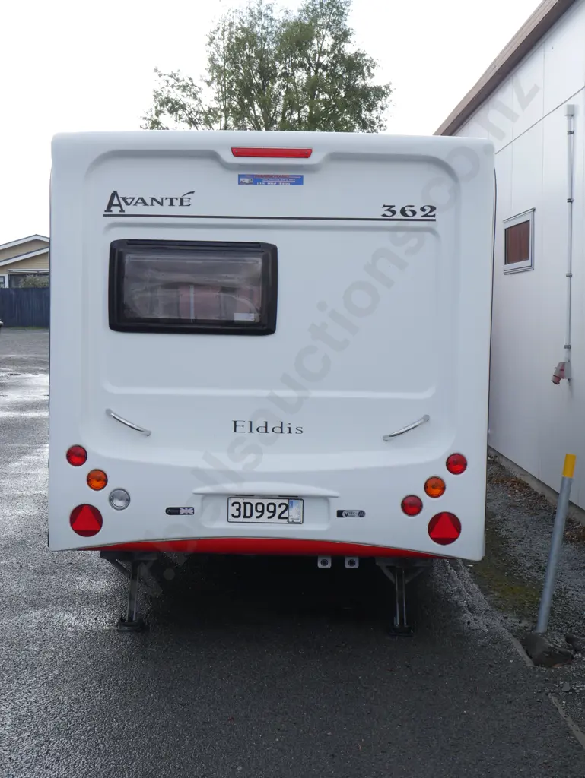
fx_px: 1036
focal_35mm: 46
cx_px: 292
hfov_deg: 31.5
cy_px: 389
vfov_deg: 41.2
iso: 200
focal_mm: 23
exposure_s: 1/200
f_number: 8
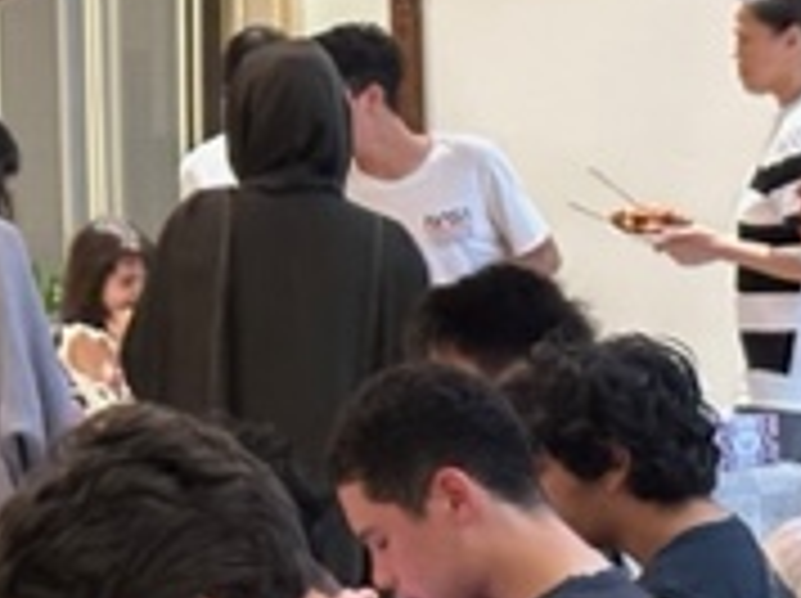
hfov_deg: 11.0
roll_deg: +3.4
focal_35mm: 173
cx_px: -410
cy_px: 436
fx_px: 3998
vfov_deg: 8.6
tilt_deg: -5.1
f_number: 1.78
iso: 250
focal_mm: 6.86
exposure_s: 1/33
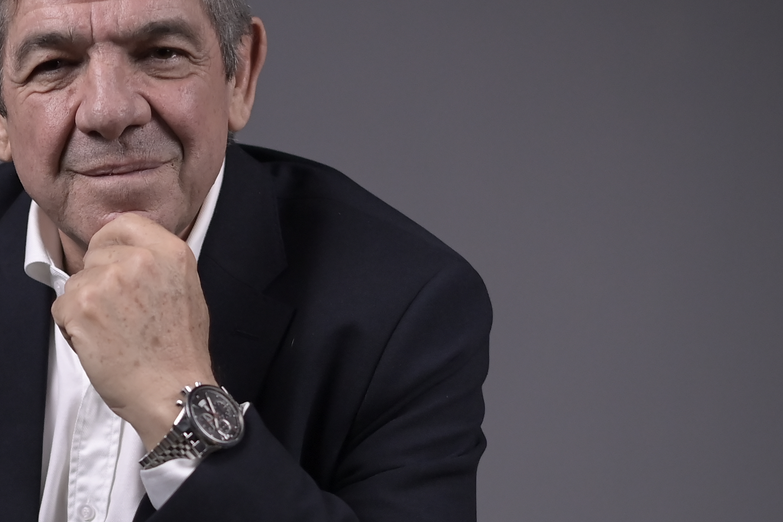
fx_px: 2806
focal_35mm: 129
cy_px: 474
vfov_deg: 10.6
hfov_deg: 15.6
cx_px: 37
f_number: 1.8
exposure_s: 1/800
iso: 1600
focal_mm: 50
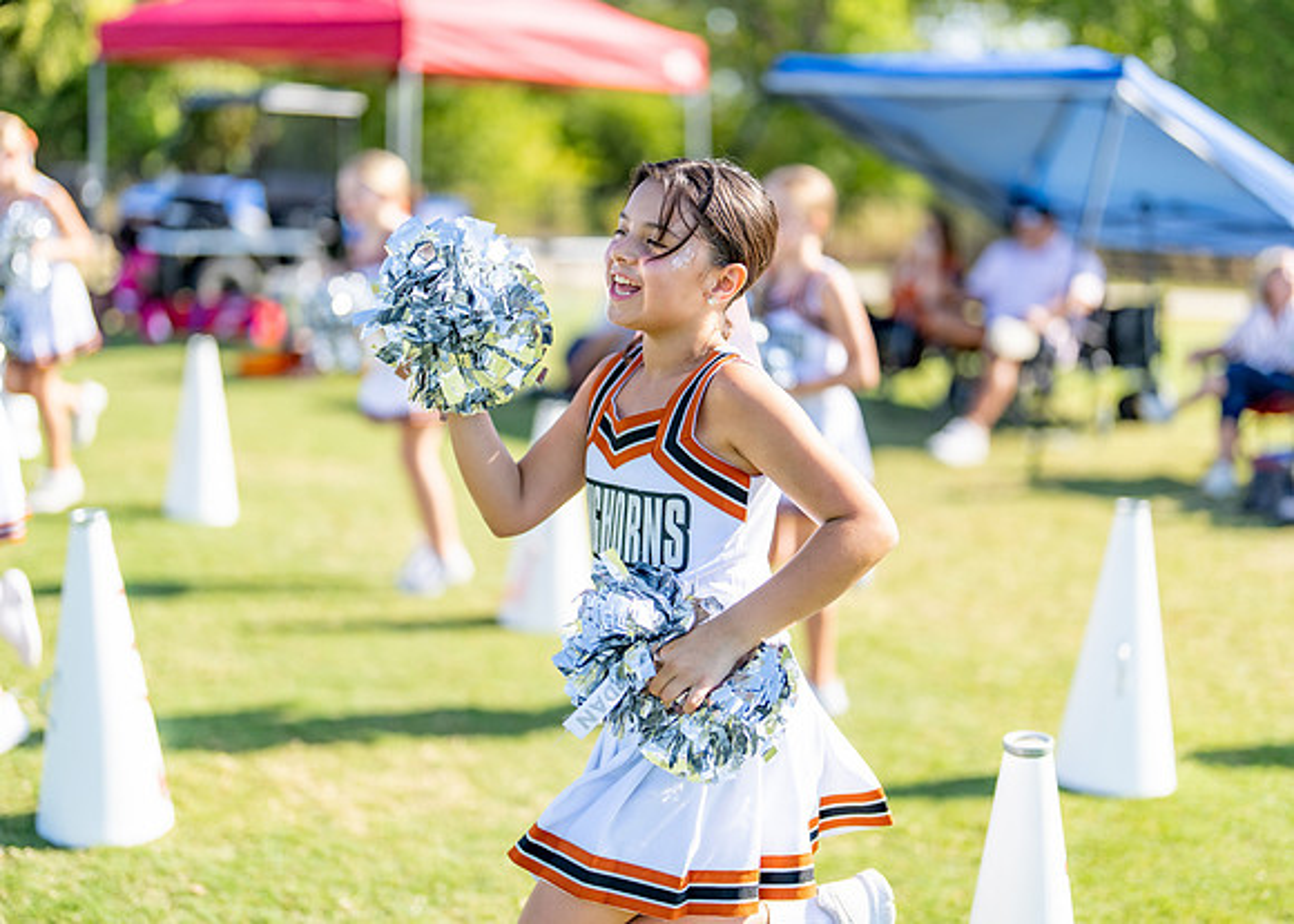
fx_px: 2005
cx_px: 647
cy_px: 462
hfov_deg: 35.8
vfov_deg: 25.9
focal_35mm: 55
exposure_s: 1/4000
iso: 100
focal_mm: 50
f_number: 1.2
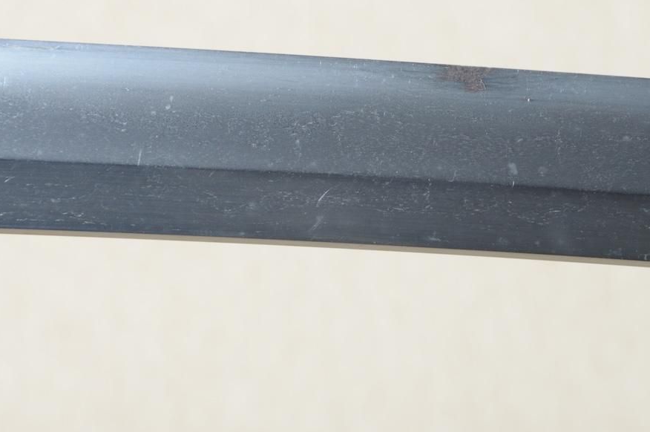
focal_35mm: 204
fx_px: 3676
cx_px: 398
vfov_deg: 6.7
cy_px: 107
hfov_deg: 10.1
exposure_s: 1/1.6
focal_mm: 85
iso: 400
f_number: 11
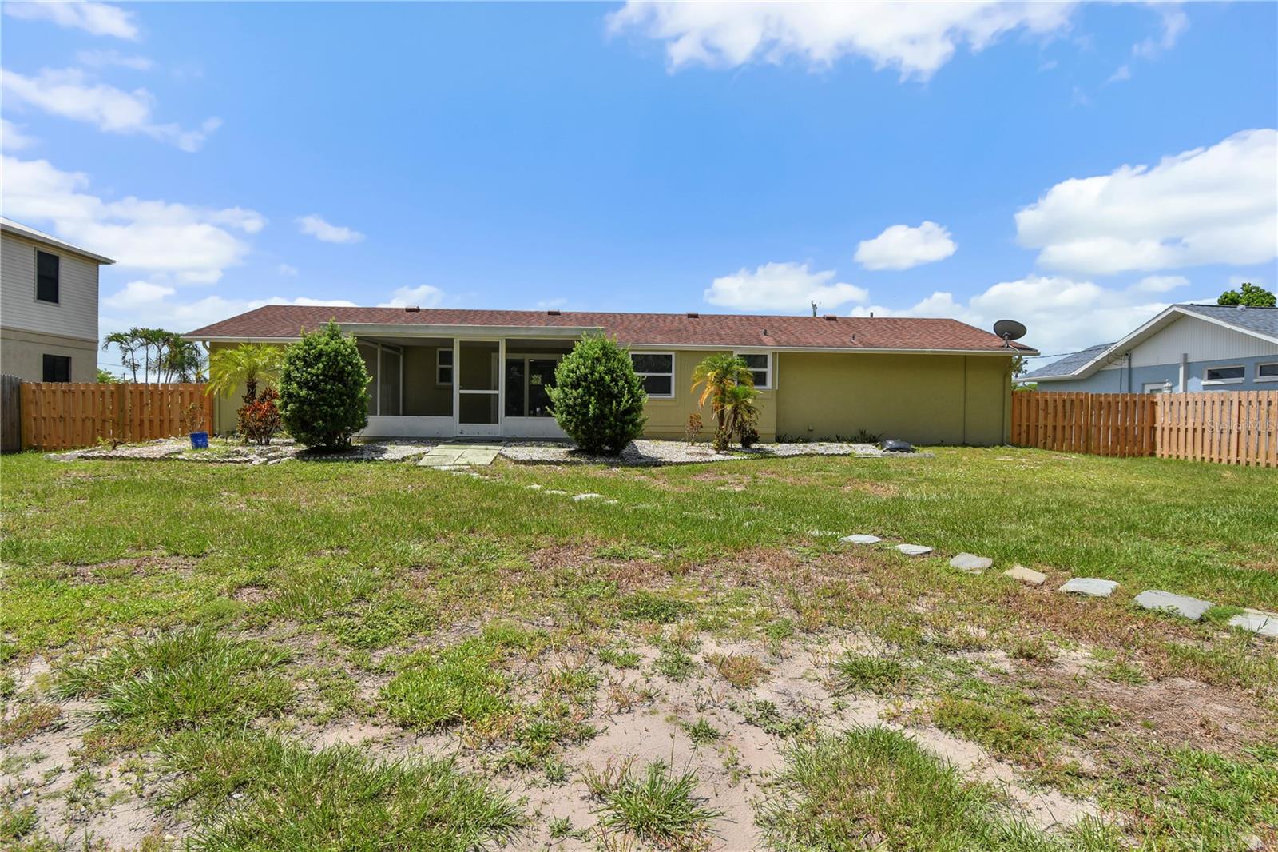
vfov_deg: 64.5
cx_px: 639
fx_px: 674
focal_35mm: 19
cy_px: 426
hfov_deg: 86.9
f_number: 7.1
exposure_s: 1/320
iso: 100
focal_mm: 13
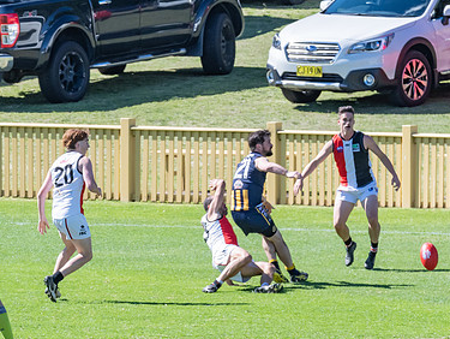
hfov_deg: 2.1
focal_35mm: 925
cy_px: 244
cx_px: 240
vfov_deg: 1.6
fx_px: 12036
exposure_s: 1/800
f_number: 14
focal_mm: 380
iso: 800
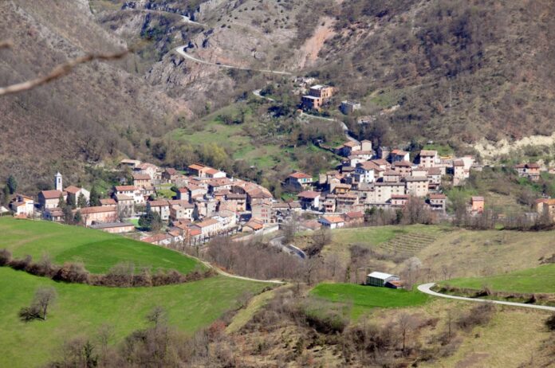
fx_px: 3117
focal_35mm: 202
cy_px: 184
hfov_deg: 10.2
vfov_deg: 6.8
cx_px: 278
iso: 400
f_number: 11
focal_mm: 135
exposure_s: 1/500
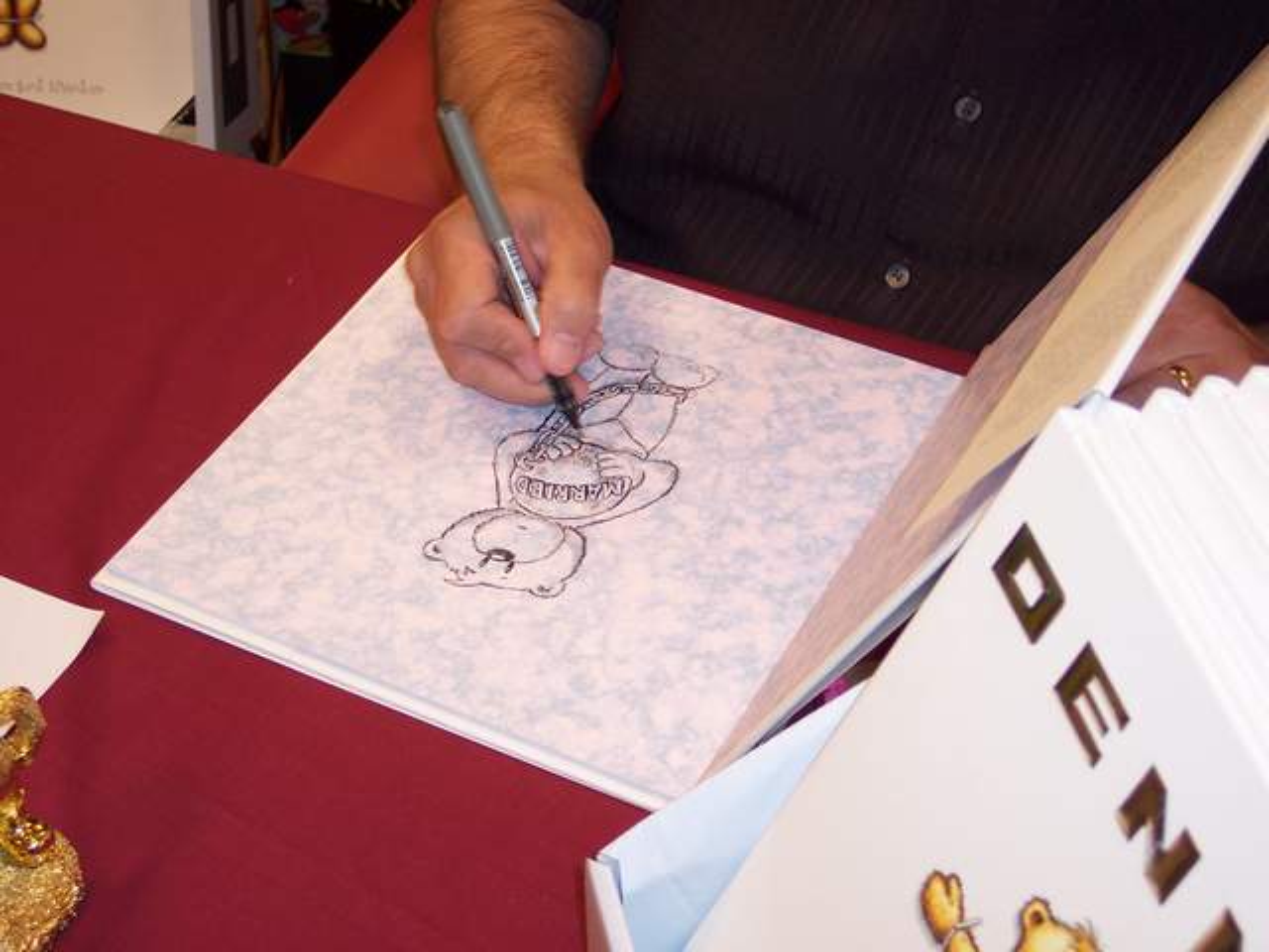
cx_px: 634
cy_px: 476
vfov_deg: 23.3
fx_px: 2310
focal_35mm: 63
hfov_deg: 30.7
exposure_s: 1/45
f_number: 3.4
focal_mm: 13.3
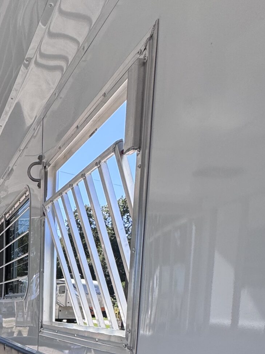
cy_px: 370
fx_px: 378
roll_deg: +1.9
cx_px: -59
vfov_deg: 41.9
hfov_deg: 31.7
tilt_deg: -12.9
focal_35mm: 37
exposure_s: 1/868
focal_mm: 2.22
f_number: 2.2
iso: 40
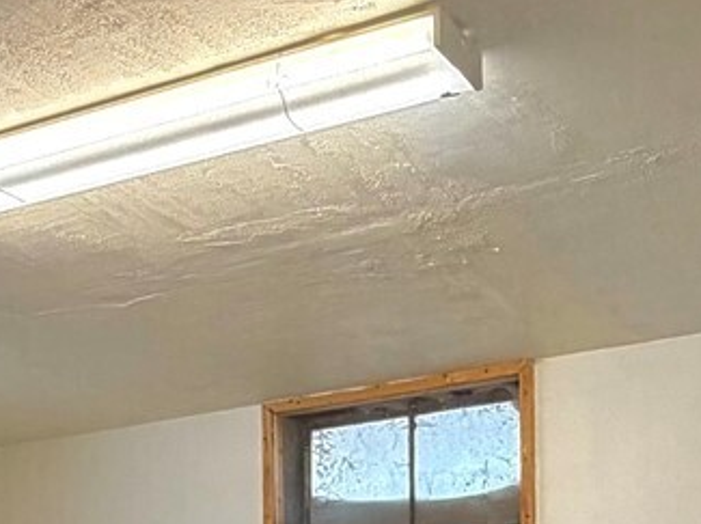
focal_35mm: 69
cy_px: 735
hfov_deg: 28.2
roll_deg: +1.2
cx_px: 367
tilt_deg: +1.1
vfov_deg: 19.2
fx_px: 1396
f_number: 2.2
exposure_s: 1/60
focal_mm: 2.22
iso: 320
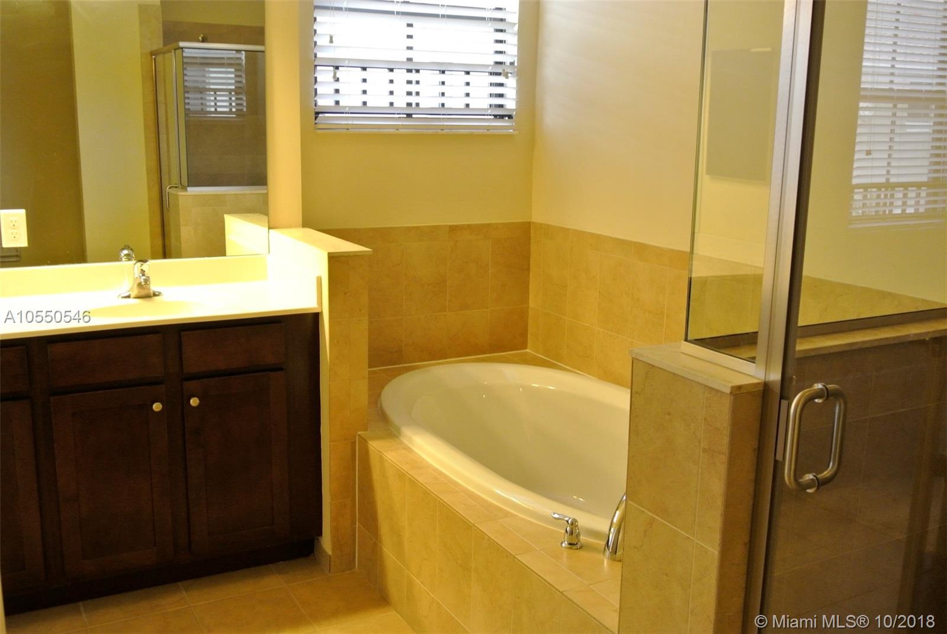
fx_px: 948
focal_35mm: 36
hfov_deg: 53.1
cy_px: 317
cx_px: 474
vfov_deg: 36.9
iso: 500
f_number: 4
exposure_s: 1/30
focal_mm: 13.6
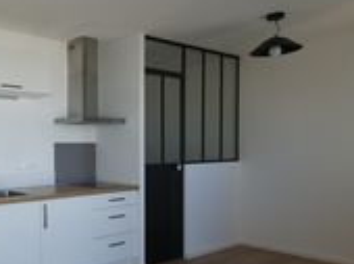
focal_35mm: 34
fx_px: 347
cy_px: 148
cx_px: 25
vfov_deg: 41.6
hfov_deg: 47.6
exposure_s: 1/50
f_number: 5.6
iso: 100
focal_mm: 10
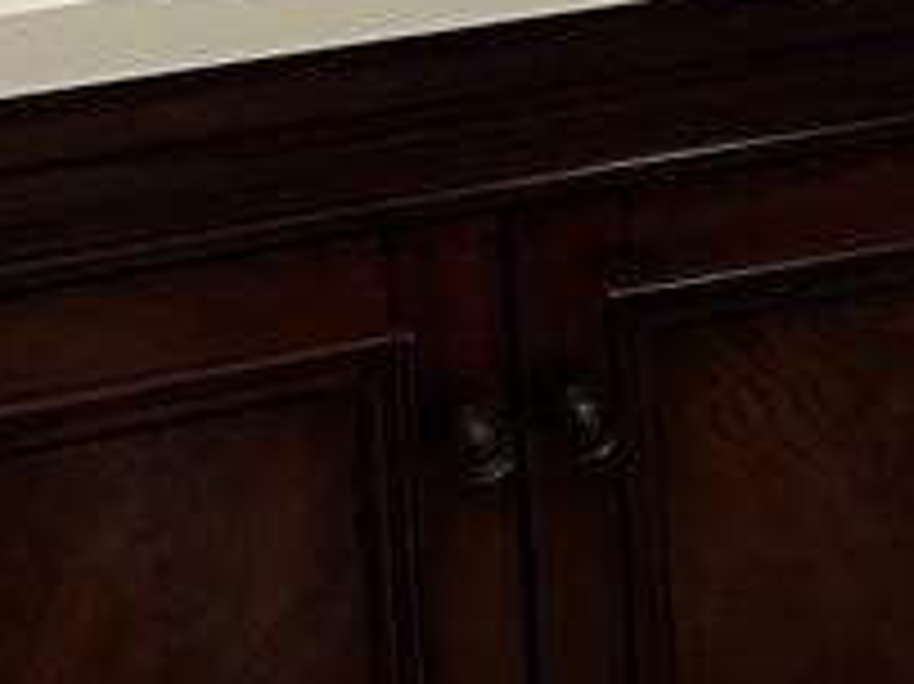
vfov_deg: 10.0
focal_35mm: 131
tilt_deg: +1.3
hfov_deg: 15.0
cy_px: -927
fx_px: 3457
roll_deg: +3.7
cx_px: 279
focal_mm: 4.2
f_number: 1.6
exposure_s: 1/60
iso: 80
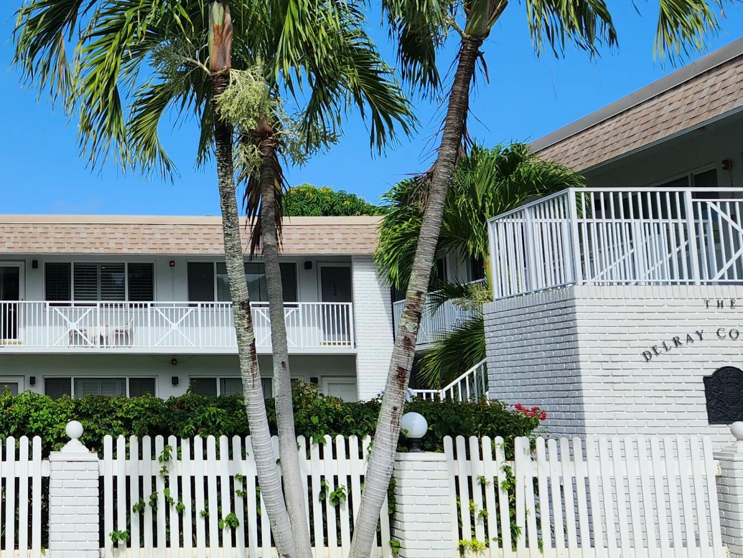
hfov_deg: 34.9
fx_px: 1095
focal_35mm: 51
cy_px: 226
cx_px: 48
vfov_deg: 28.5
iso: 20
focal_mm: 5.4
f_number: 1.8
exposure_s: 1/1775
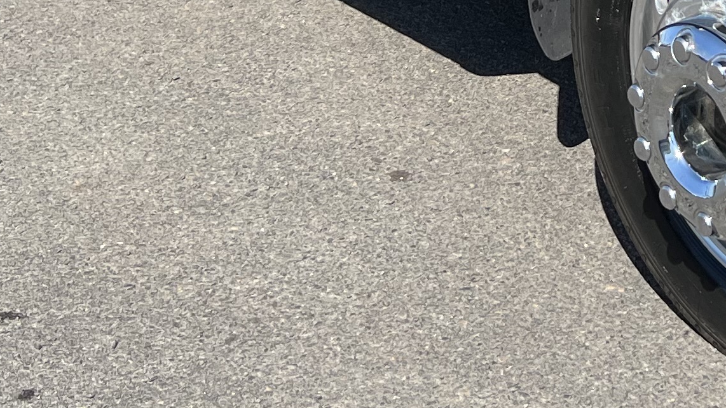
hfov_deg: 20.5
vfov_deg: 10.7
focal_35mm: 100
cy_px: -496
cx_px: 774
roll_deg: +1.1
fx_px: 1925
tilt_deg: -10.8
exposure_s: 1/2353
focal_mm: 5.7
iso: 50
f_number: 1.5
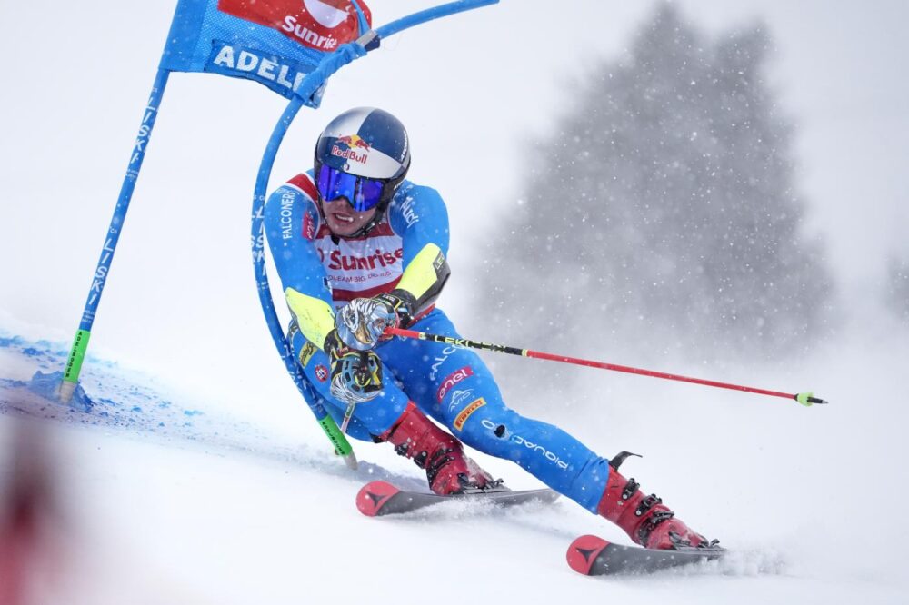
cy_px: 302
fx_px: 15144
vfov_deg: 2.3
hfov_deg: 3.4
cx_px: 454
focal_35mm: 600
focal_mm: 600
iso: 3200
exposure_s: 1/3200
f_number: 6.3
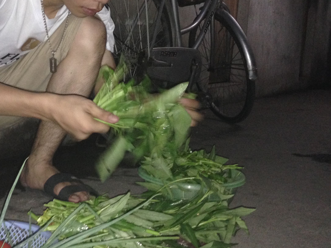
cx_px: 81
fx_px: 478
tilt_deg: -5.0
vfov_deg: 29.0
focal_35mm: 50
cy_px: 94
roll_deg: -2.6
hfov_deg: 37.2
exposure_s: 1/16
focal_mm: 4.12
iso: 320
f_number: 2.4
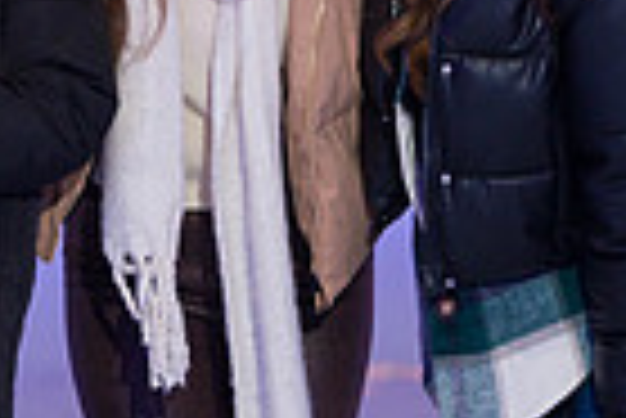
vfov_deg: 3.4
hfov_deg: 5.0
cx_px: -297
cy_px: -31
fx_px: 7102
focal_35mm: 408
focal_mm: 98
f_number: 3.2
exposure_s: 1/200
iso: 2000
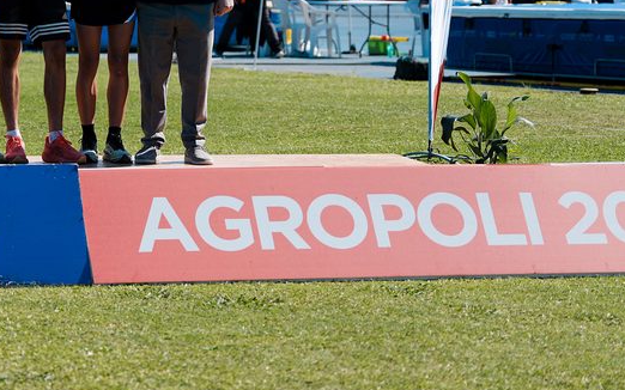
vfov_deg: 7.9
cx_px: -23
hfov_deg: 12.6
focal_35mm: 164
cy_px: -51
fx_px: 2793
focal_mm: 70
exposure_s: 1/1250
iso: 100
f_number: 2.8
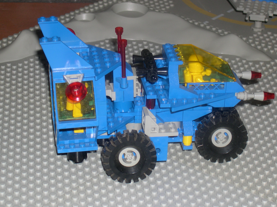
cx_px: 129
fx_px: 1048
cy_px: 111
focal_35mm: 131
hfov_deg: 15.1
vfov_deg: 11.3
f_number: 4.9
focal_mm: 24
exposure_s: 1/60
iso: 100
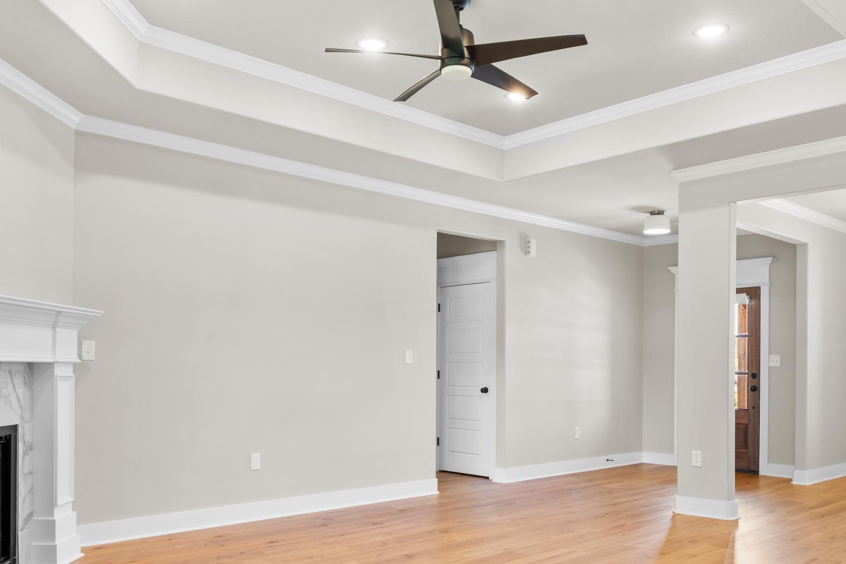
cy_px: 371
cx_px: 425
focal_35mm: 32
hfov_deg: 59.2
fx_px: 744
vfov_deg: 41.0
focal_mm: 14.3
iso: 200
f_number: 9
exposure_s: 1/1.67
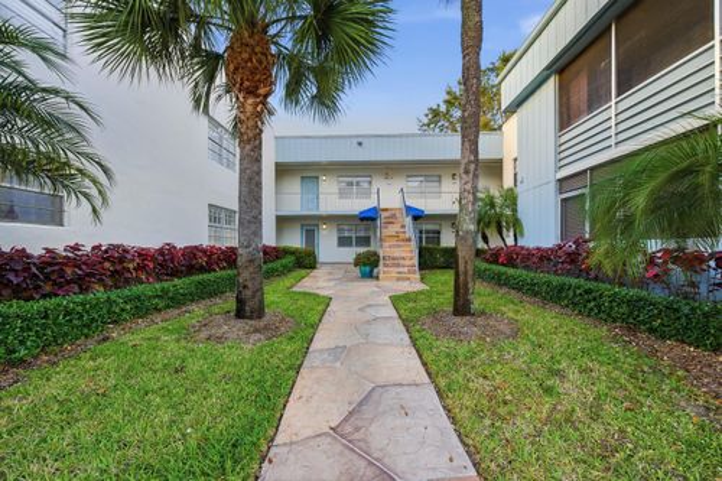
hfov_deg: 104.3
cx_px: 361
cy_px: 240
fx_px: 281
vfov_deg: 81.2
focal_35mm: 14
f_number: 8
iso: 400
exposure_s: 1/1250
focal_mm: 14
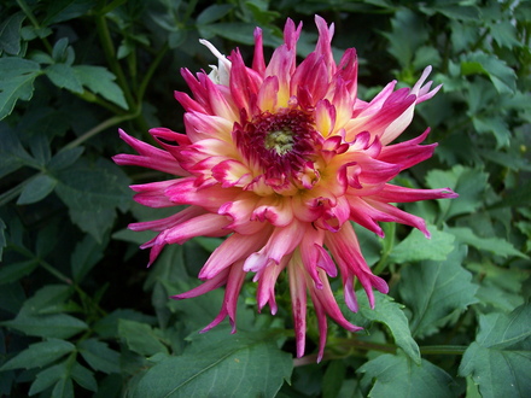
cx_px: 266
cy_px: 199
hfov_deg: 47.9
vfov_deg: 36.8
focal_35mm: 39
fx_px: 598
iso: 100
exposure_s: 1/60
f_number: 3.4
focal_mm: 8
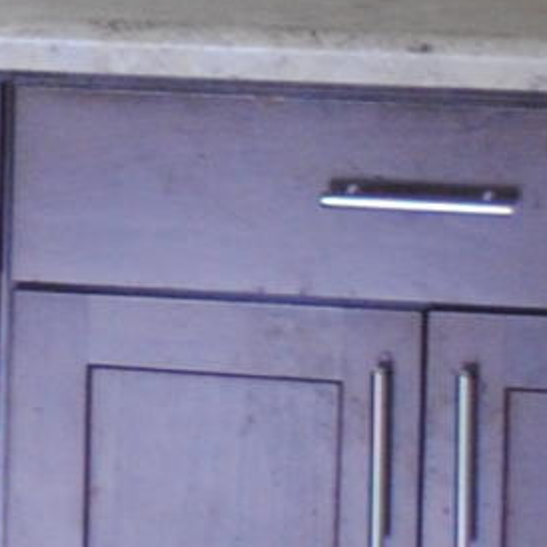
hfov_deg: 4.5
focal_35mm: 363
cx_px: -1529
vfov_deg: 4.8
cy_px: -256
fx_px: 6490
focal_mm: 26
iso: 400
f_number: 4.2
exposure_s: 1/10
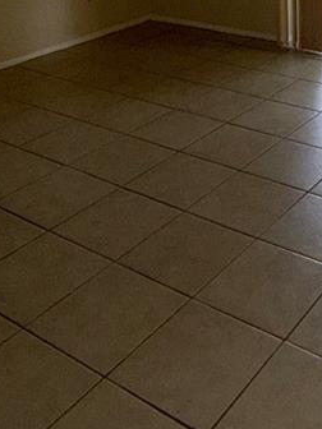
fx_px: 620
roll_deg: +0.0
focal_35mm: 50
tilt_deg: -19.5
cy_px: 61
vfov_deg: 36.3
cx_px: 316
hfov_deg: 27.6
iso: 40
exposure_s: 1/122
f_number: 2.2
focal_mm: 2.22
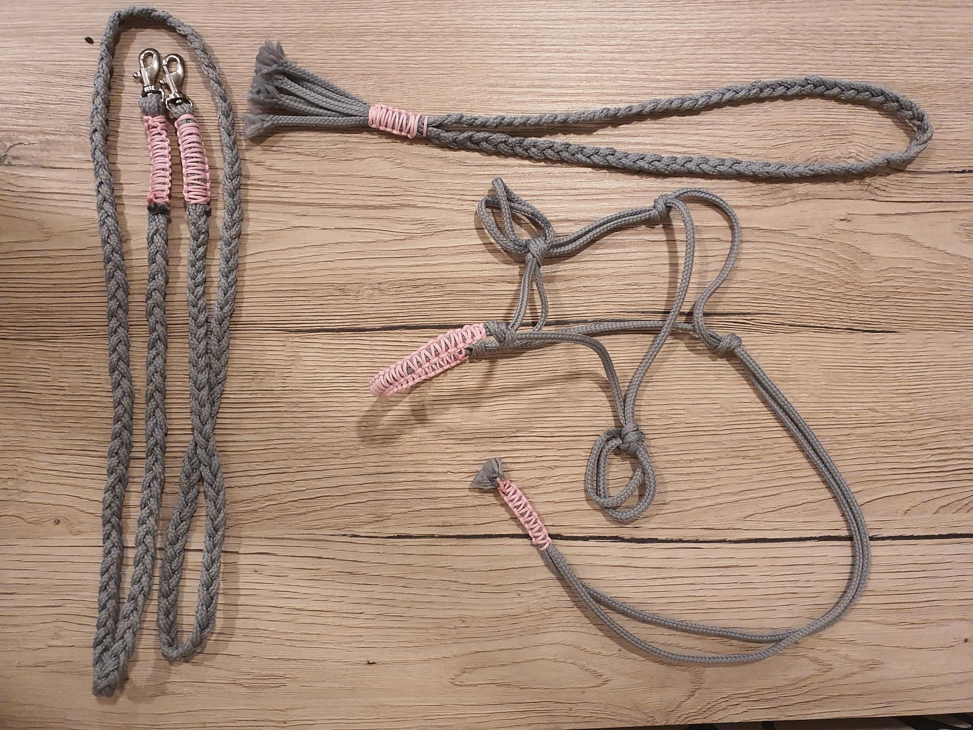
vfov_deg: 53.1
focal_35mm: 26
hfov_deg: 67.3
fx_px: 731
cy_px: 365
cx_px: 486
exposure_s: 1/50
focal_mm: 4.3
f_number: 2.4
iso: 400
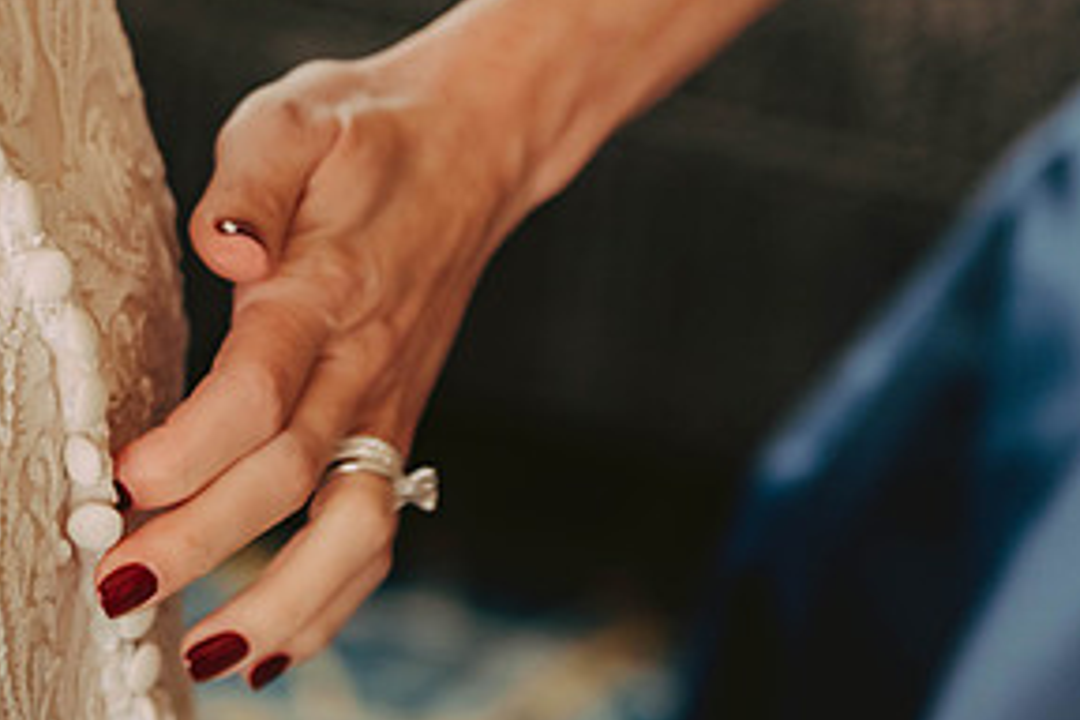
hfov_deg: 13.5
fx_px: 4530
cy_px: 403
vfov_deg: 9.1
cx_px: 64
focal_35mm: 151
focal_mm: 75
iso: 800
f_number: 3.5
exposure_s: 1/100
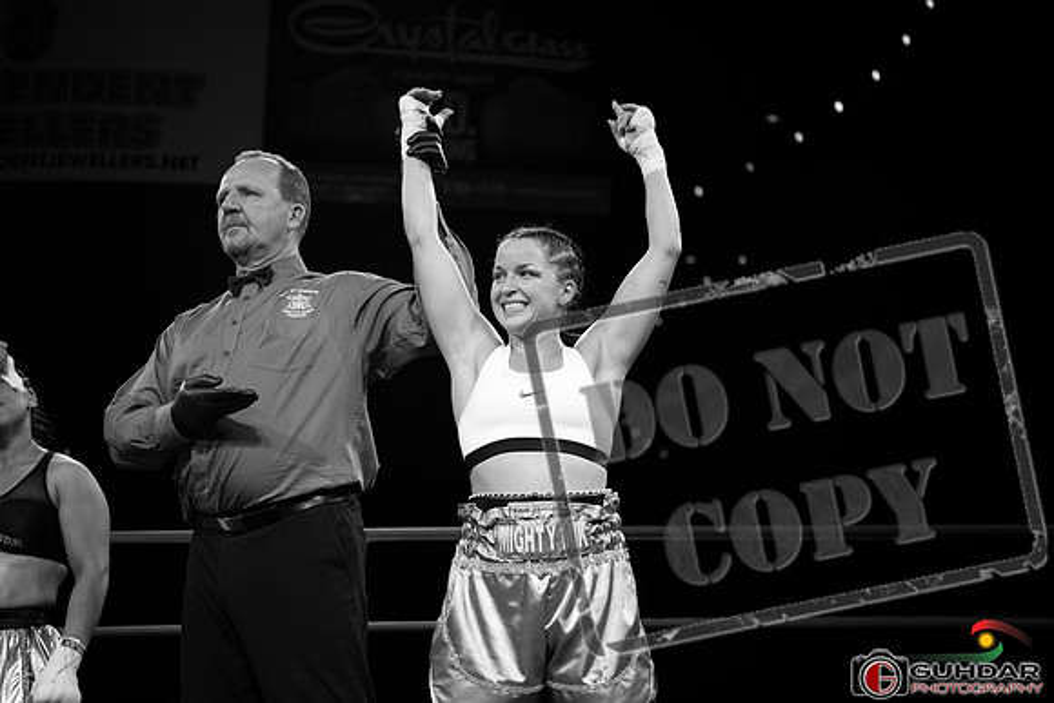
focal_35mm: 70
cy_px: 352
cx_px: 527
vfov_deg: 19.5
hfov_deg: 28.8
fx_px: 2050
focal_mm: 70
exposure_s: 1/1250
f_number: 2.8
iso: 1600
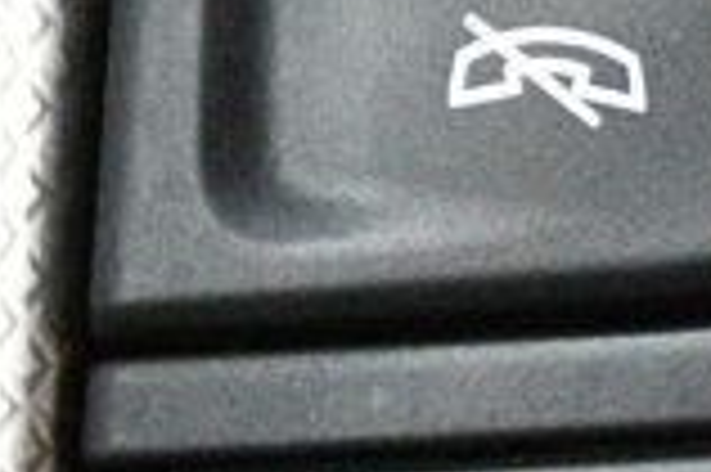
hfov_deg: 5.5
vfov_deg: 3.7
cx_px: 1422
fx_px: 7280
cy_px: -310
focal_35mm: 369
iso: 11400
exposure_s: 1/60
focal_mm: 38
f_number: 5
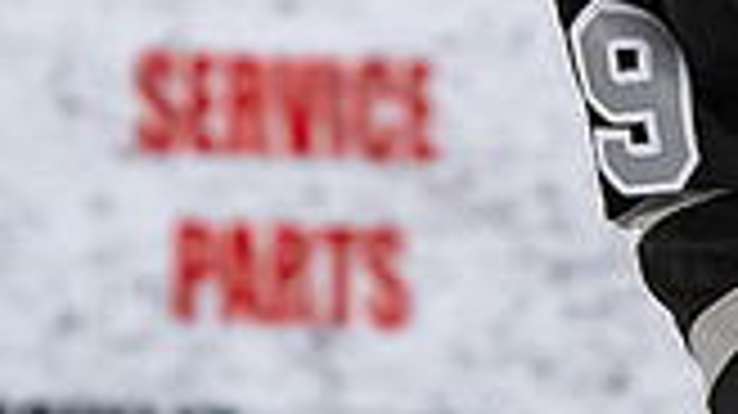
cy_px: -766
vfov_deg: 0.7
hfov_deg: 1.2
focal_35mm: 1746
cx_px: 880
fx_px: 34145
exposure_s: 1/800
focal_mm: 200
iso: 2000
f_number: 3.2
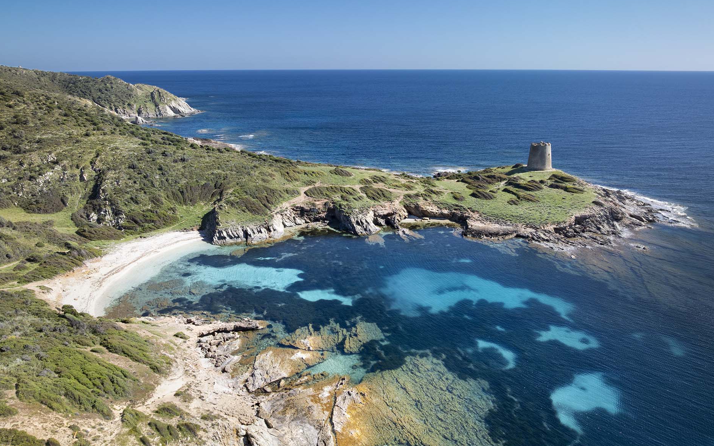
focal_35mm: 26
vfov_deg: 47.4
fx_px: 506
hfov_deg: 70.4
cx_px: 352
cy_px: 182
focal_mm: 12.29
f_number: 5
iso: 100
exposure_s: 1/320
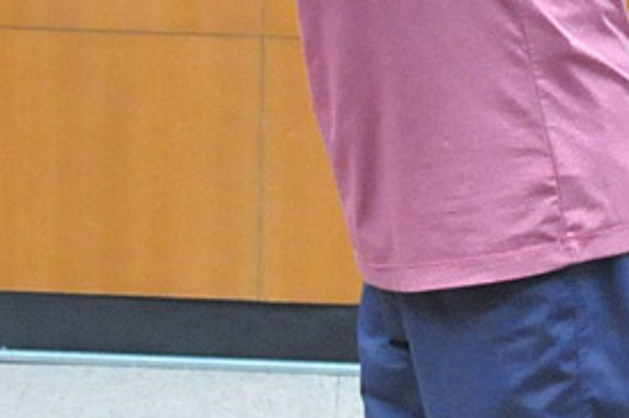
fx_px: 4293
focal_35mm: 246
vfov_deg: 5.4
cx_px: 67
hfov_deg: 8.4
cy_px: -565
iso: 3200
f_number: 4
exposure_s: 1/60
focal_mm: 30
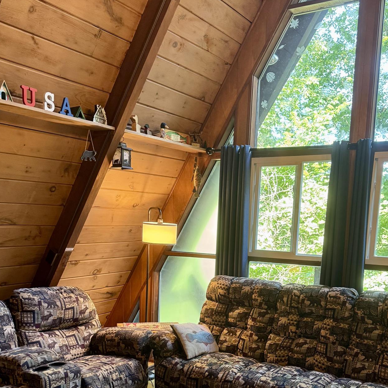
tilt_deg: -8.8
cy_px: 290
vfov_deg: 41.6
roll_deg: -1.1
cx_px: 214
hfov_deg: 42.8
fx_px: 495
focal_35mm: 39
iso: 250
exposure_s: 1/60
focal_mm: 6.76
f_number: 1.78
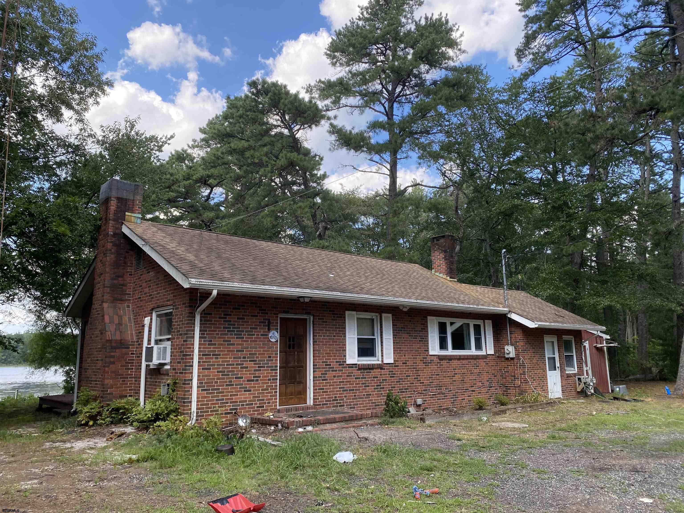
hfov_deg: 67.3
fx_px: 514
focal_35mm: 26
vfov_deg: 53.1
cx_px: 342
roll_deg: +0.3
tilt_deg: +10.1
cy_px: 256
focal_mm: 4.25
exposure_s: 1/681
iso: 32
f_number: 1.8
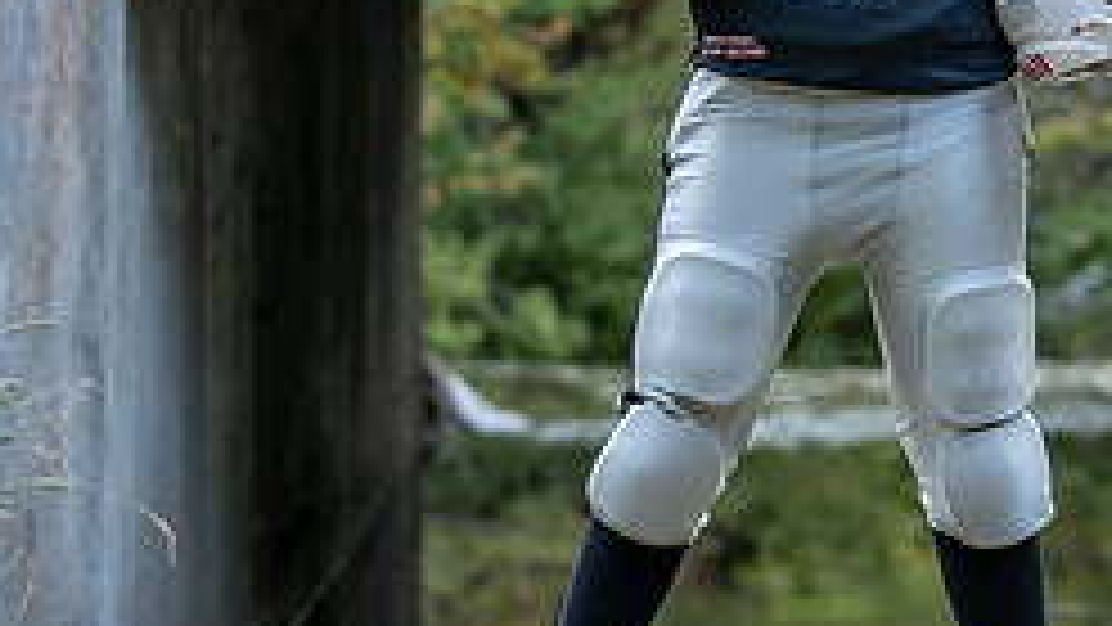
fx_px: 5072
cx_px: 797
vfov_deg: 7.0
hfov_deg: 12.5
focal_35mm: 172
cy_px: 88
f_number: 2.8
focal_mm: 70
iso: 400
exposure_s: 1/320
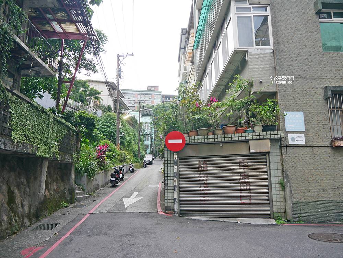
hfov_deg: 63.4
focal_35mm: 28
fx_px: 278
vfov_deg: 49.8
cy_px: 129
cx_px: 172
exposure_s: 1/60
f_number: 3.5
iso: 250
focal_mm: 14
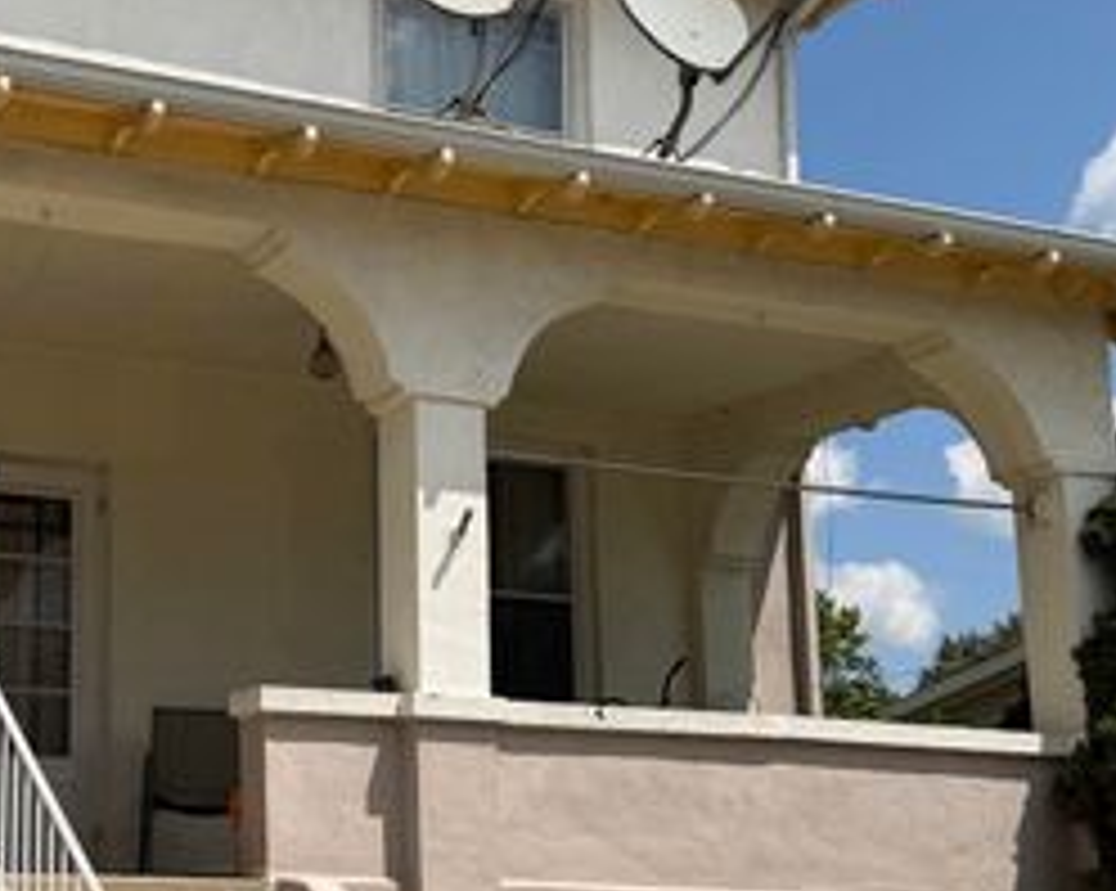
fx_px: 2079
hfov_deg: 29.3
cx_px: 198
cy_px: 542
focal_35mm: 63
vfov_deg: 24.1
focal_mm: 6.76
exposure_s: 1/7353
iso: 80
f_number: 1.78
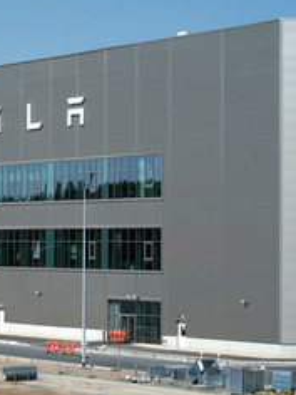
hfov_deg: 9.3
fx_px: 1801
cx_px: -48
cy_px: 181
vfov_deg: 12.5
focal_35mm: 158
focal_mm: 86
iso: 100
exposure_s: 1/160
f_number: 8
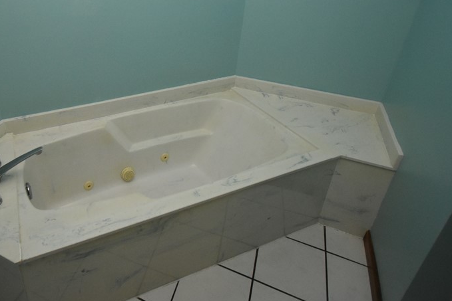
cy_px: 76
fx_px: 301
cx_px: 136
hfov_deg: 70.6
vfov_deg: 51.0
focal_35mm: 24
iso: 2200
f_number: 4.5
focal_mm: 10
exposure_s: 1/60
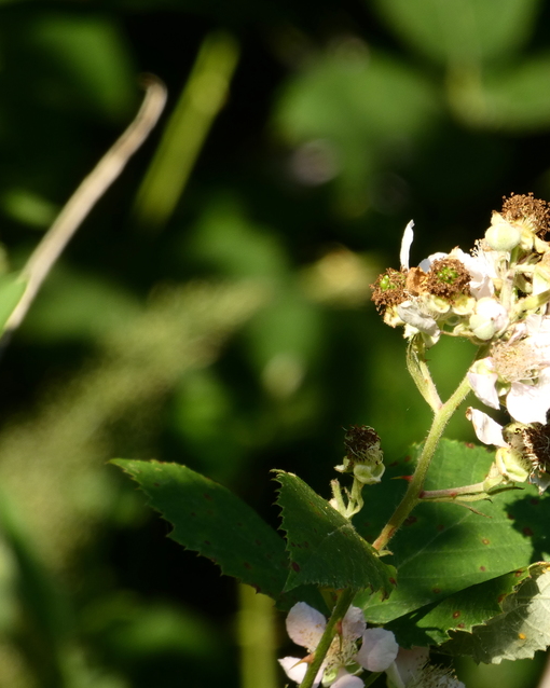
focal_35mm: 632
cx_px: 445
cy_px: 344
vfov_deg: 3.1
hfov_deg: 2.4
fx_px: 12866
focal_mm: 86.7
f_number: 5.6
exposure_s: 1/160
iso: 100
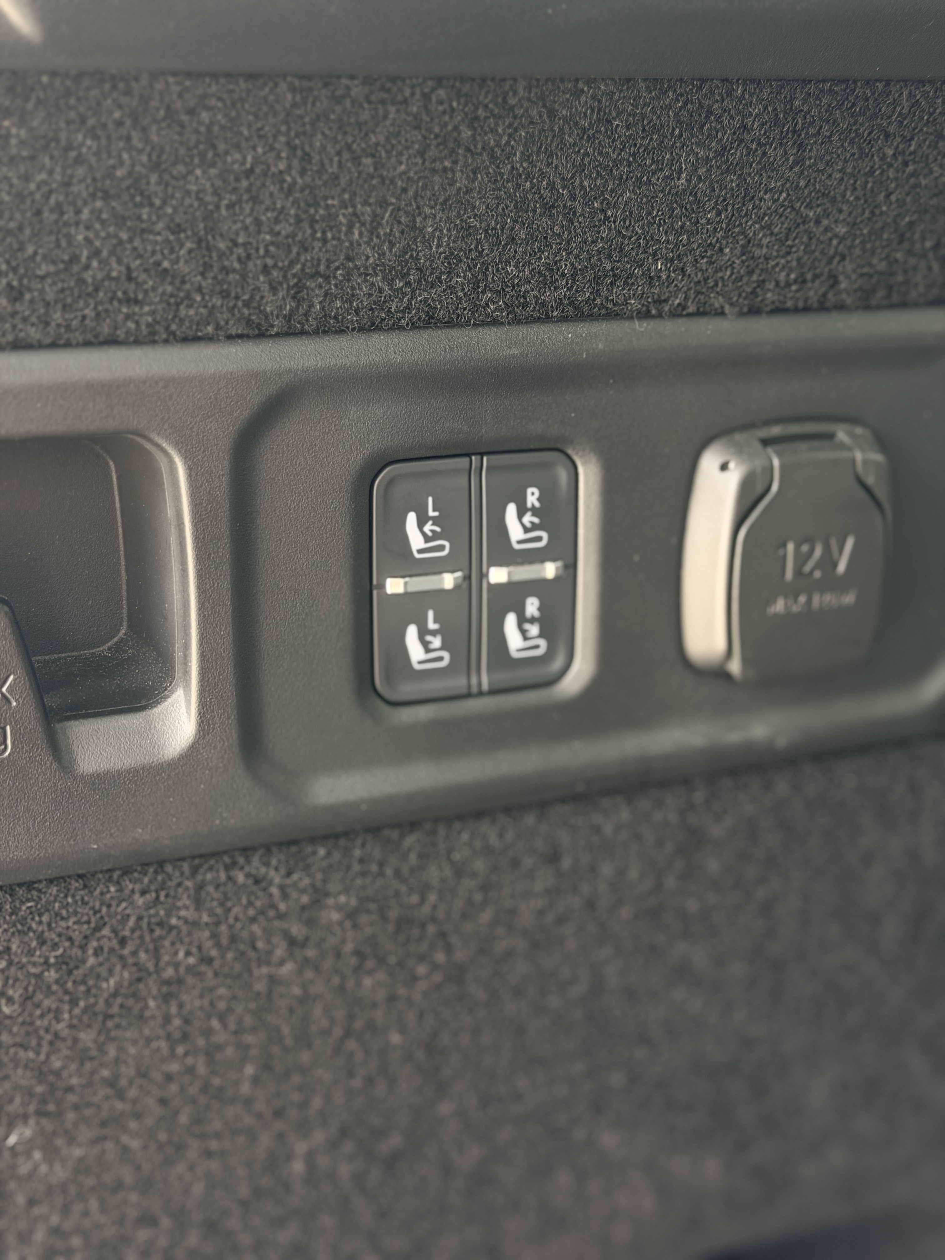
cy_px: 630
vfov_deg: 39.7
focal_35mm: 48
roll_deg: -0.2
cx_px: 472
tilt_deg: -17.0
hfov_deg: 30.3
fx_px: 1747
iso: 160
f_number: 1.78
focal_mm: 6.76
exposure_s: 1/60
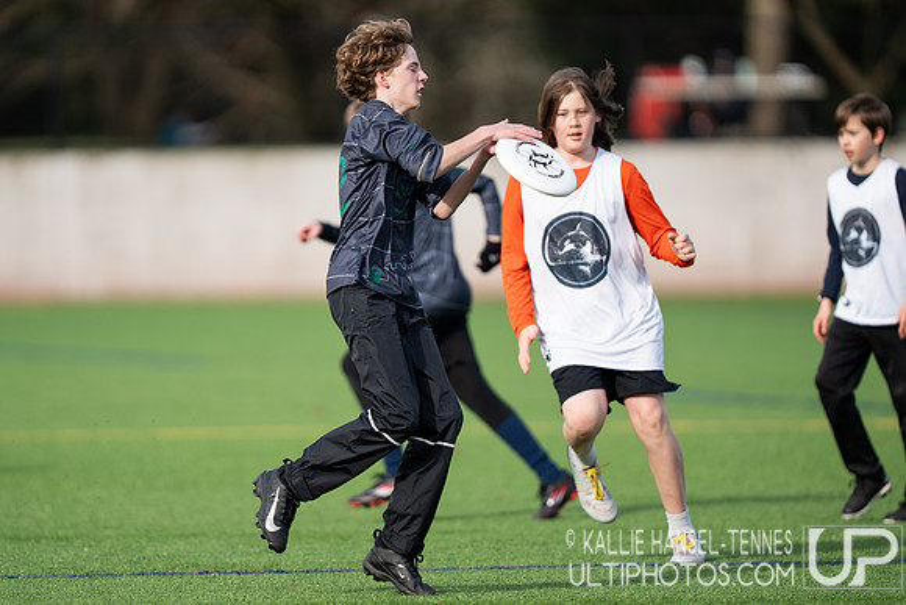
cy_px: 297
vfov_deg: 3.0
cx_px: 453
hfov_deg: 4.5
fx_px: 11457
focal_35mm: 455
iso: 250
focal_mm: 400
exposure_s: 1/2000
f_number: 2.8
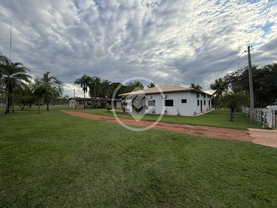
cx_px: 138
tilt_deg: -0.7
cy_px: 104
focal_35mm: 14
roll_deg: +0.5
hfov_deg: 102.1
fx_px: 112
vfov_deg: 85.7
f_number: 2.2
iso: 40
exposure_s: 1/590
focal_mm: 2.22
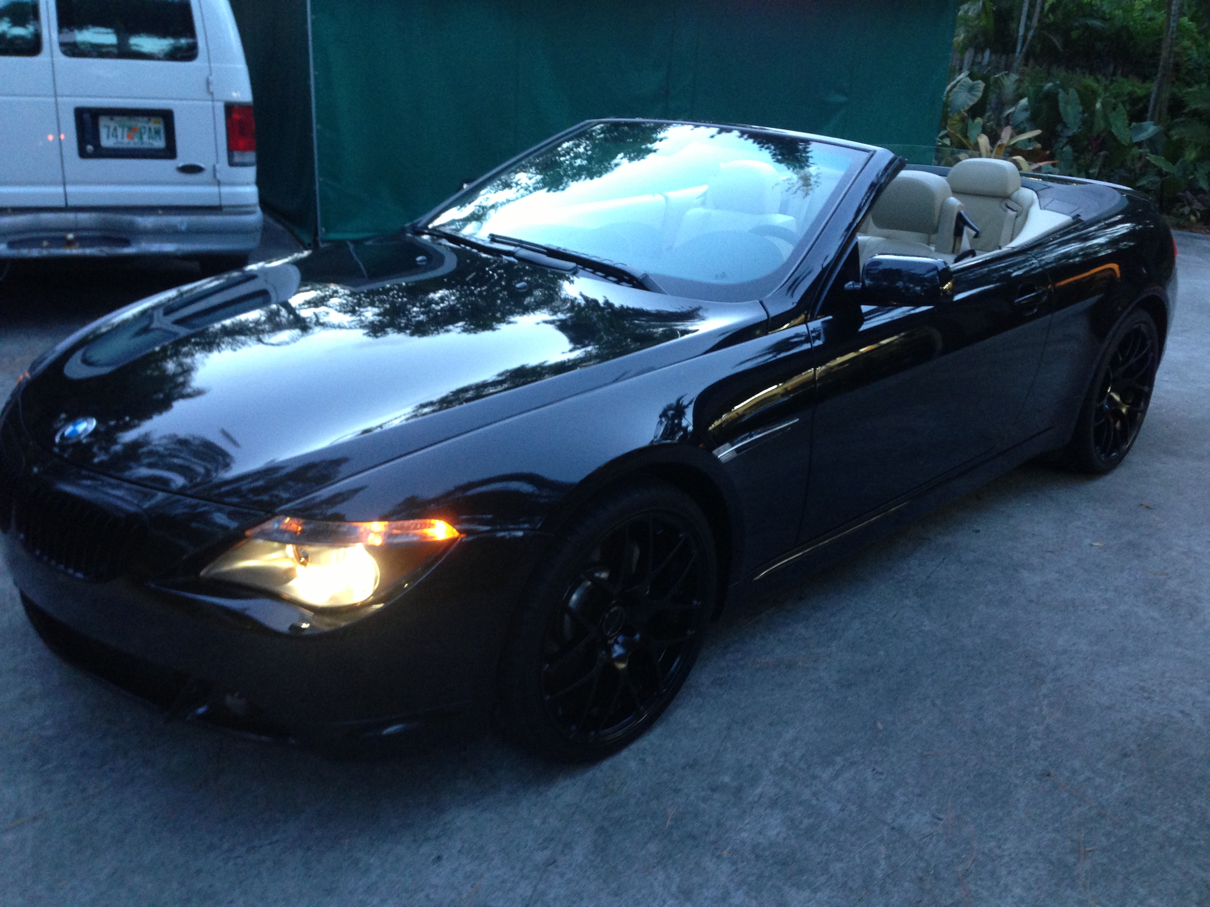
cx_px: 605
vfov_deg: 42.9
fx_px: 1154
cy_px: 454
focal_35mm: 33
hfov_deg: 55.4
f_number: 2.4
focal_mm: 4.13
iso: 160
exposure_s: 1/20
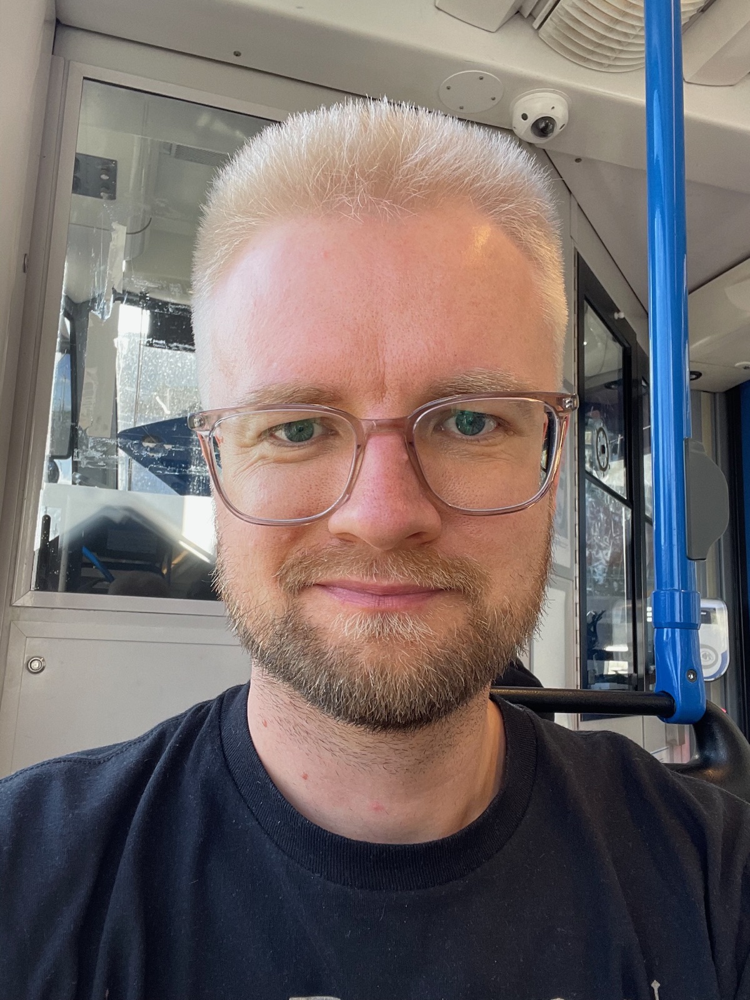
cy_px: 500
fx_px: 867
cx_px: 375
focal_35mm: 30
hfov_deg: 46.8
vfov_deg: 60.0
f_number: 2.2
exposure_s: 1/121
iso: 80
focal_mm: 2.71
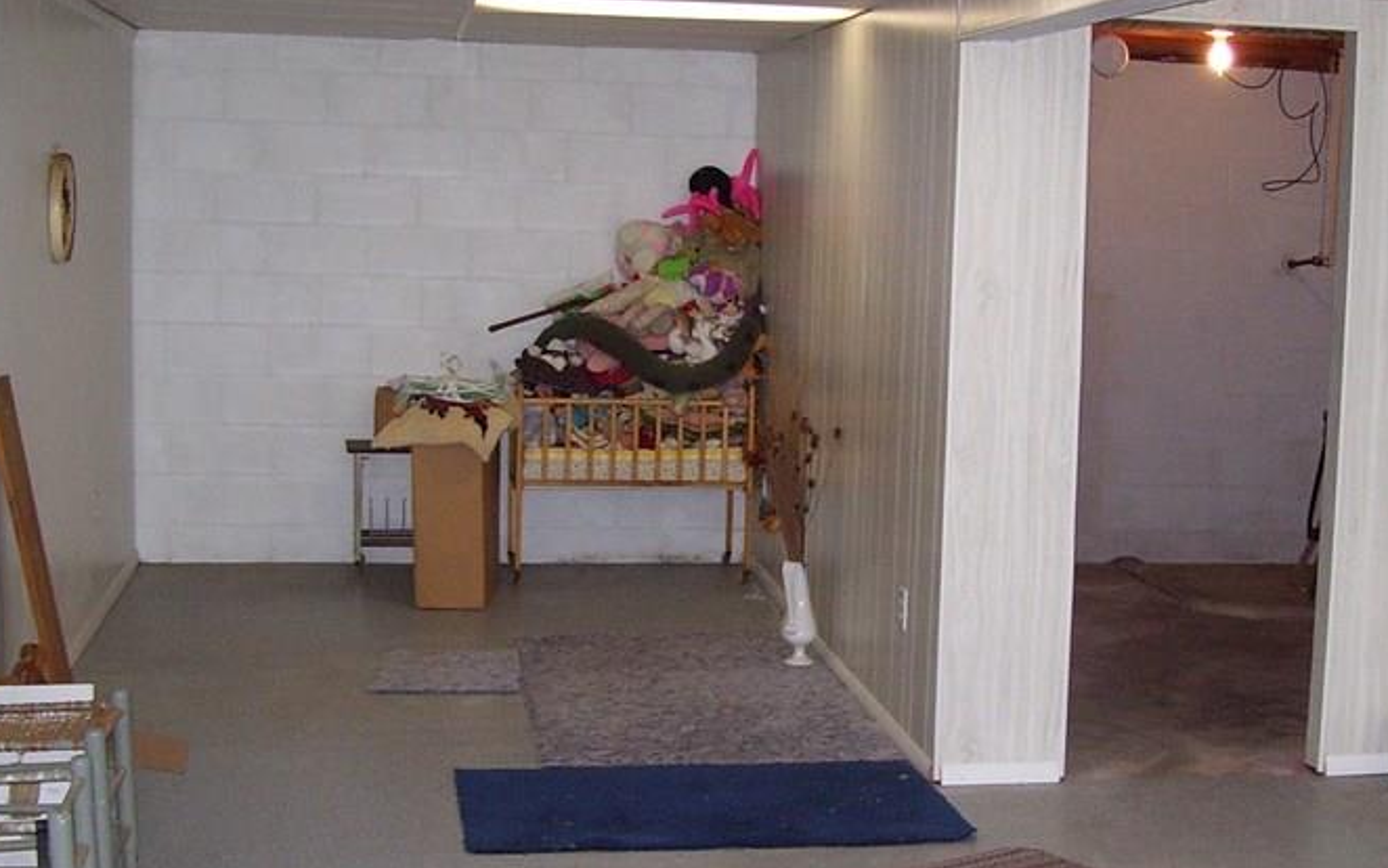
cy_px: 551
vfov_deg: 21.9
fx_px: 2232
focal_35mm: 59
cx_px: 843
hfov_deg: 34.4
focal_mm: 6
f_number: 2.7
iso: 200
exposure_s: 1/60
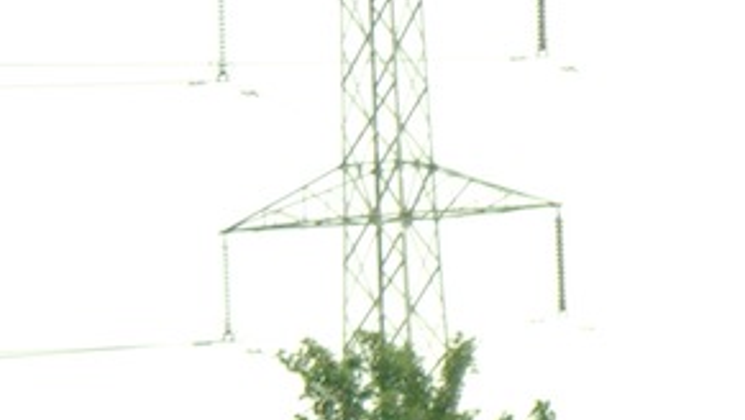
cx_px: 1344
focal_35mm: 608
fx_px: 12016
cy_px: 954
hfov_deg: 3.5
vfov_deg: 2.0
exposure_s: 1/400
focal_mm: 88
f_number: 4.5
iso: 1600
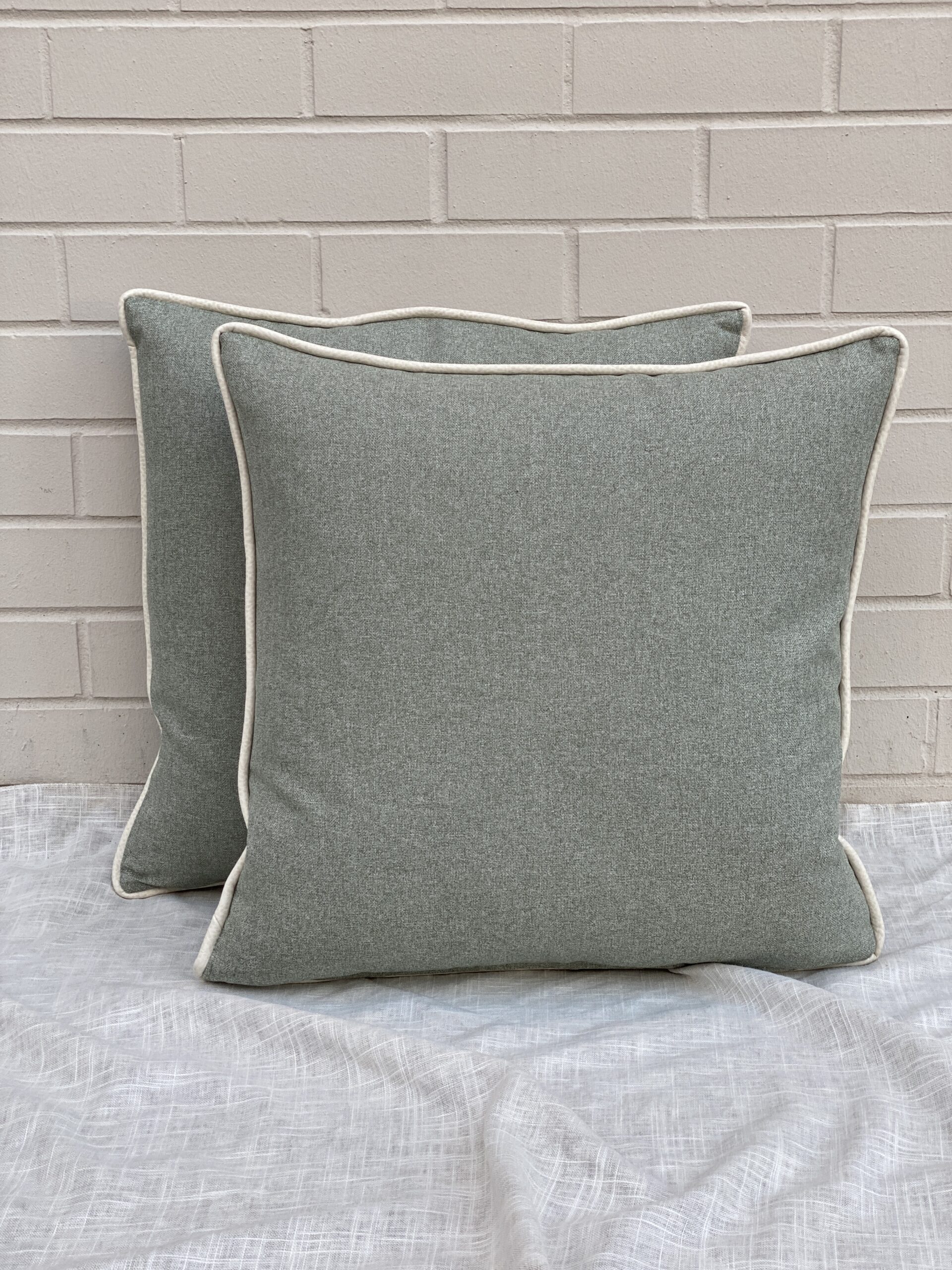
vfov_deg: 36.8
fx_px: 1907
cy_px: 635
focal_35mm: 52
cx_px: 476
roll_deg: -0.2
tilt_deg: -14.5
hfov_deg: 28.0
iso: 32
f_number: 2
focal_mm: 6
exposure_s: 1/122
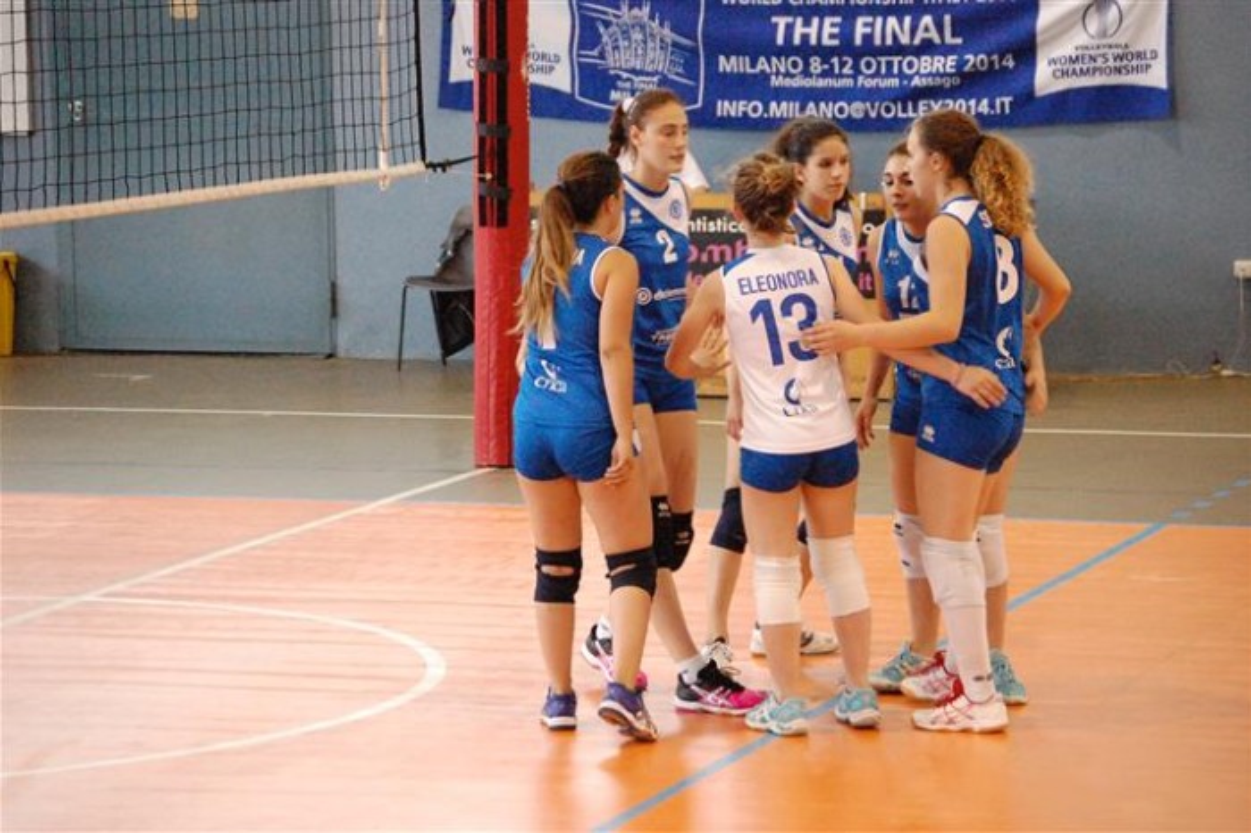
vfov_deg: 10.2
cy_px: 416
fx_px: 4689
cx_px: 626
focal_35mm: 135
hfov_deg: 15.2
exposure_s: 1/125
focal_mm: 90
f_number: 4.8
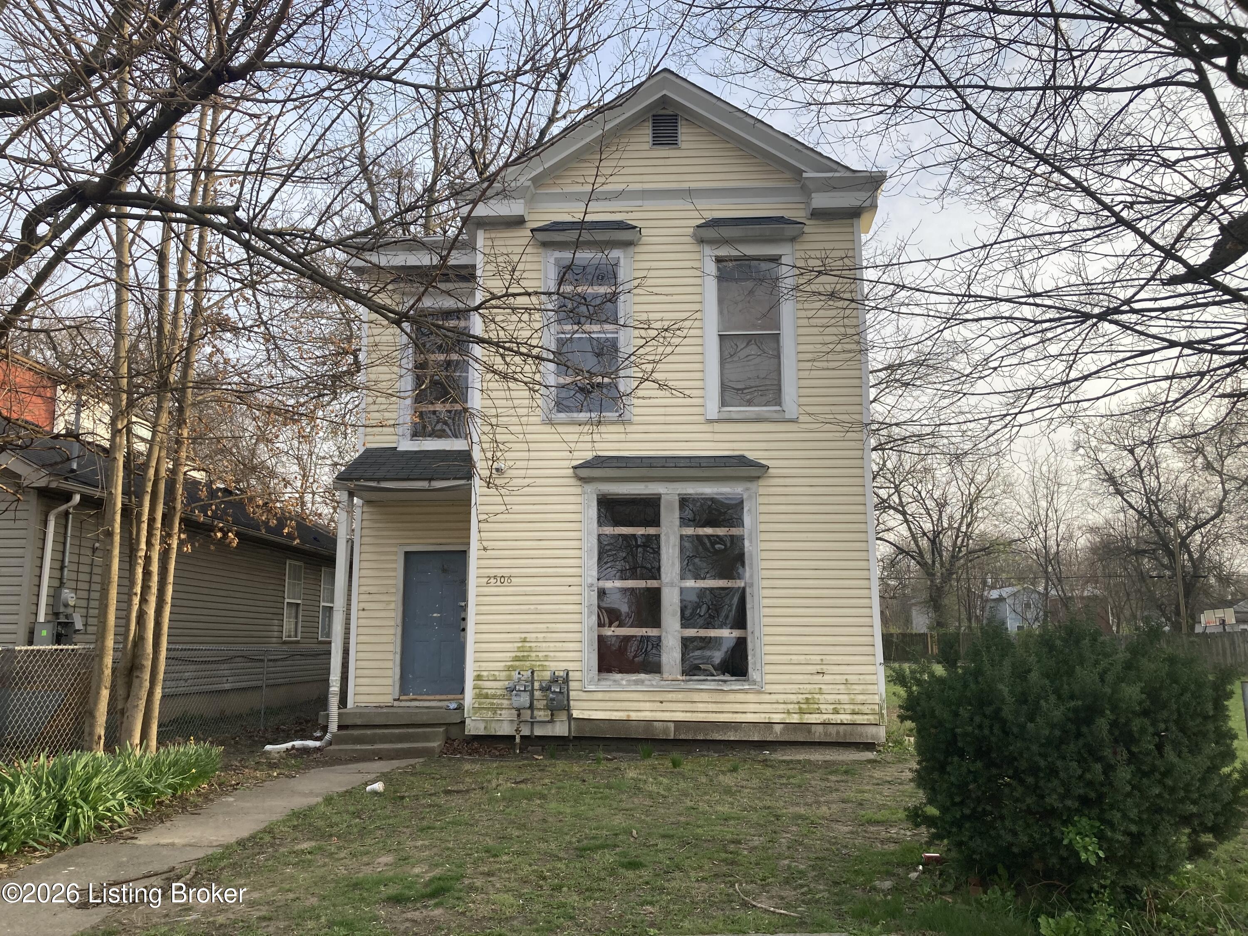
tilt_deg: +10.3
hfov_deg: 63.4
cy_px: 468
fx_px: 1009
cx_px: 624
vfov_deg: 49.7
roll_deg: +0.5
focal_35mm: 28
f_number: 1.8
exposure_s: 1/564
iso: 20
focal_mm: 3.99
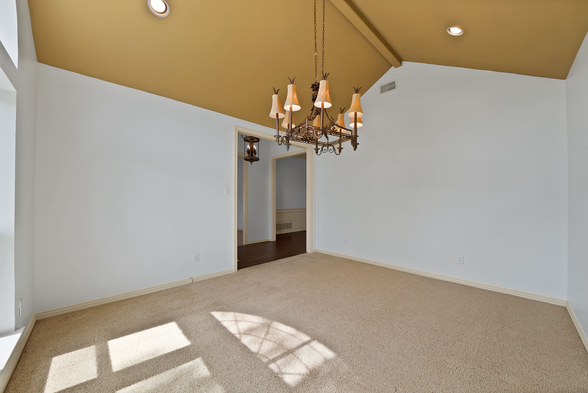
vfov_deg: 90.1
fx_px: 196
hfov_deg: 112.6
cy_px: 196
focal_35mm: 12
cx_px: 294
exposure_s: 1/15
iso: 640
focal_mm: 12
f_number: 9
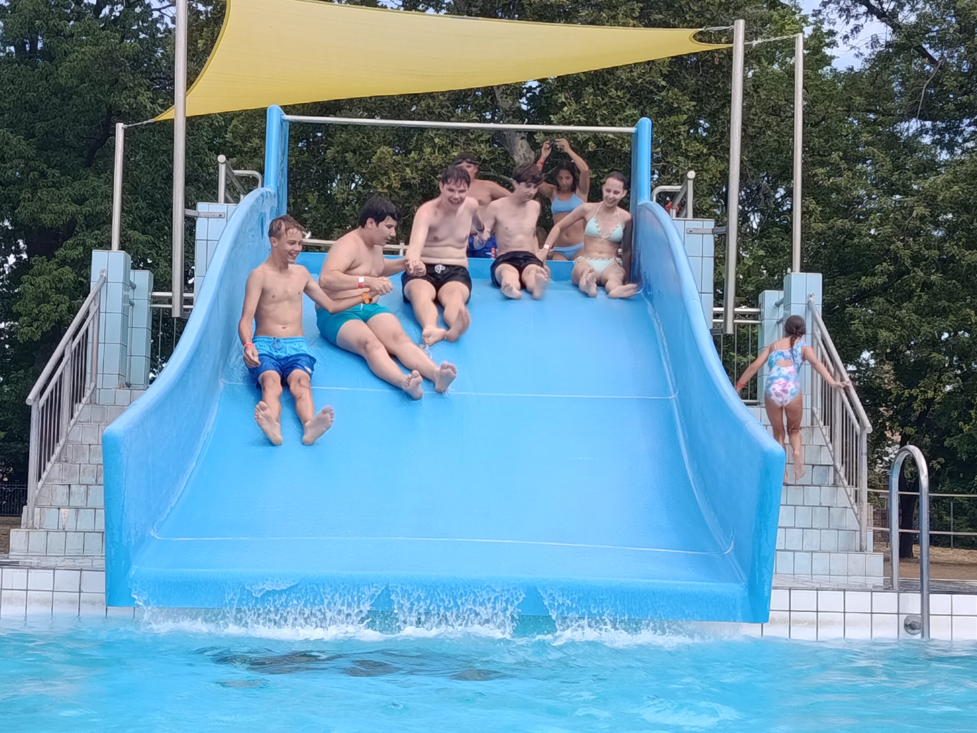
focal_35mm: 62
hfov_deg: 31.2
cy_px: 366
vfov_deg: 23.7
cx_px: 488
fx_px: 1750
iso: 50
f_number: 1.7
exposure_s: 1/265
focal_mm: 5.24
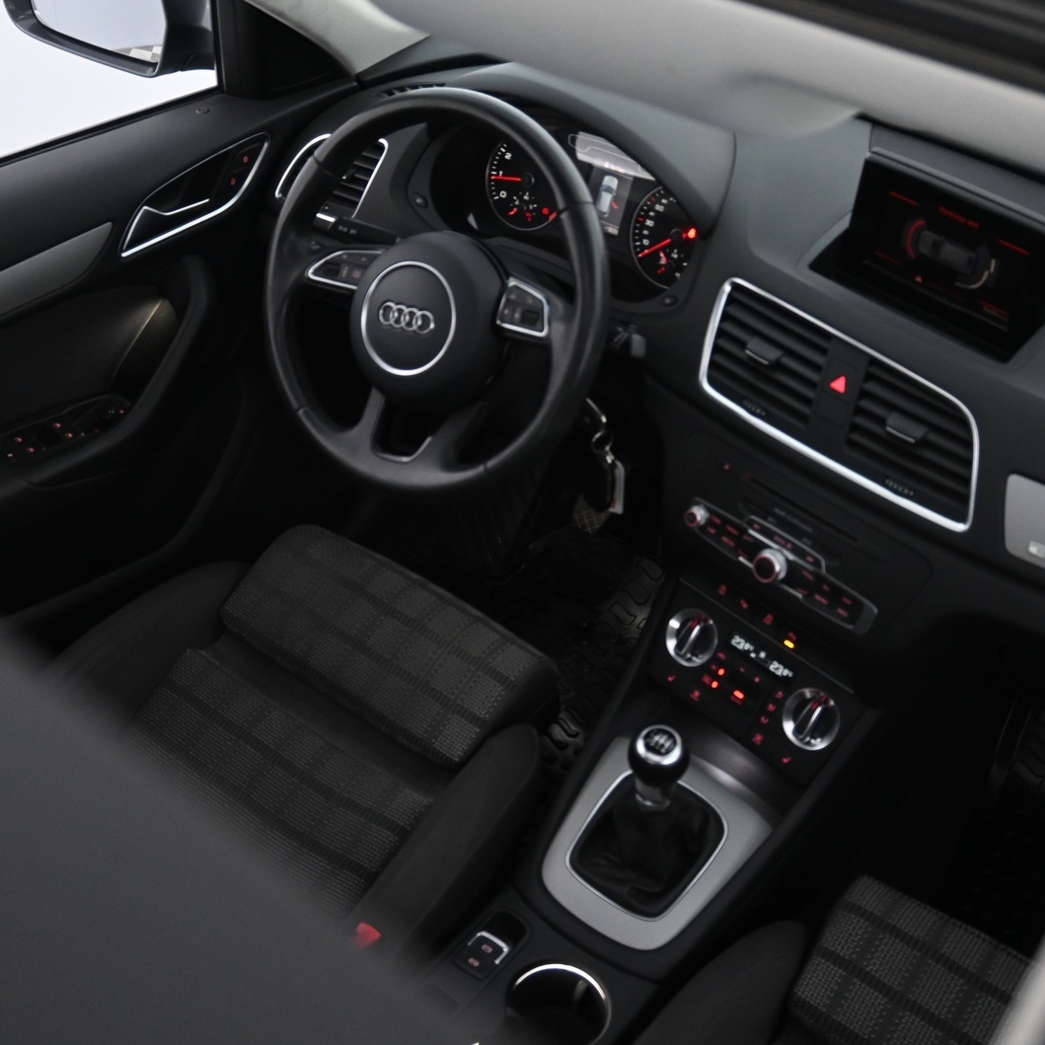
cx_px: 534
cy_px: 516
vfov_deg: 42.8
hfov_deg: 42.8
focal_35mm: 39
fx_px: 1332
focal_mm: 20
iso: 1600
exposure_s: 1/30
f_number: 3.8
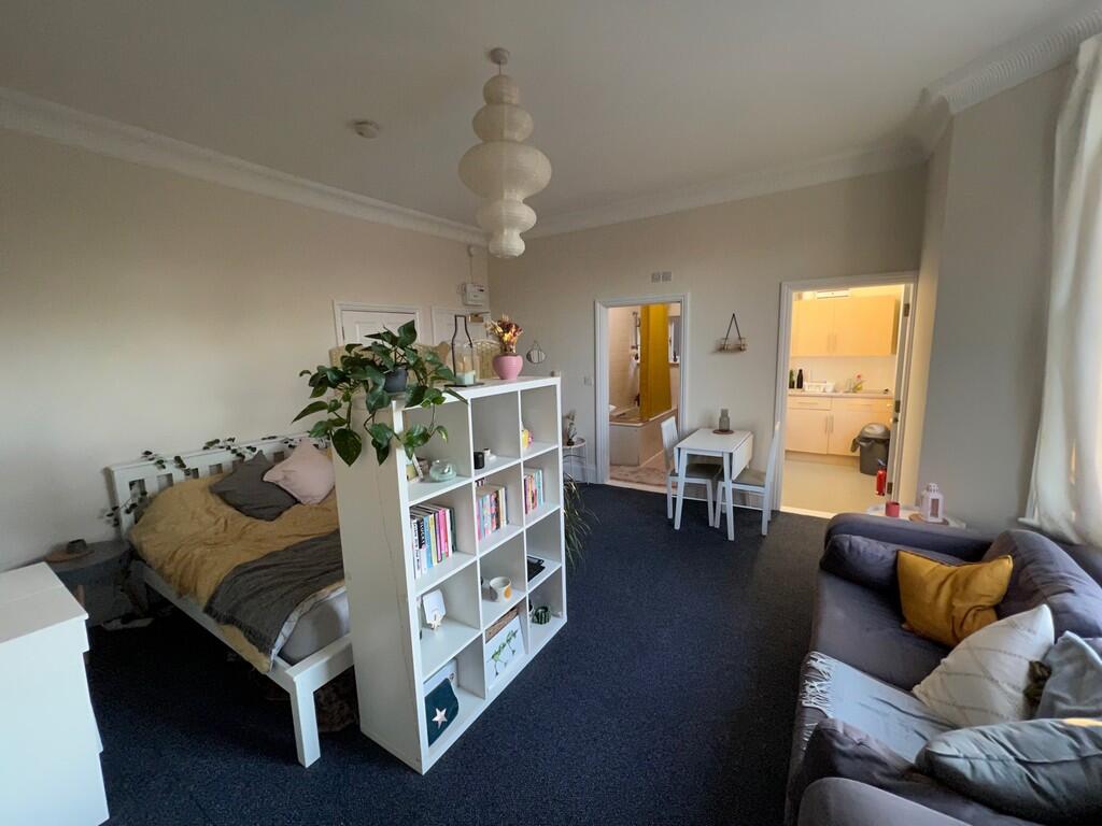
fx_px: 414
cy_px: 413
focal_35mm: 13
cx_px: 551
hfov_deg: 106.2
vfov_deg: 89.9
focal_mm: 1.57
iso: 200
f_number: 1.8
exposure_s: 1/50
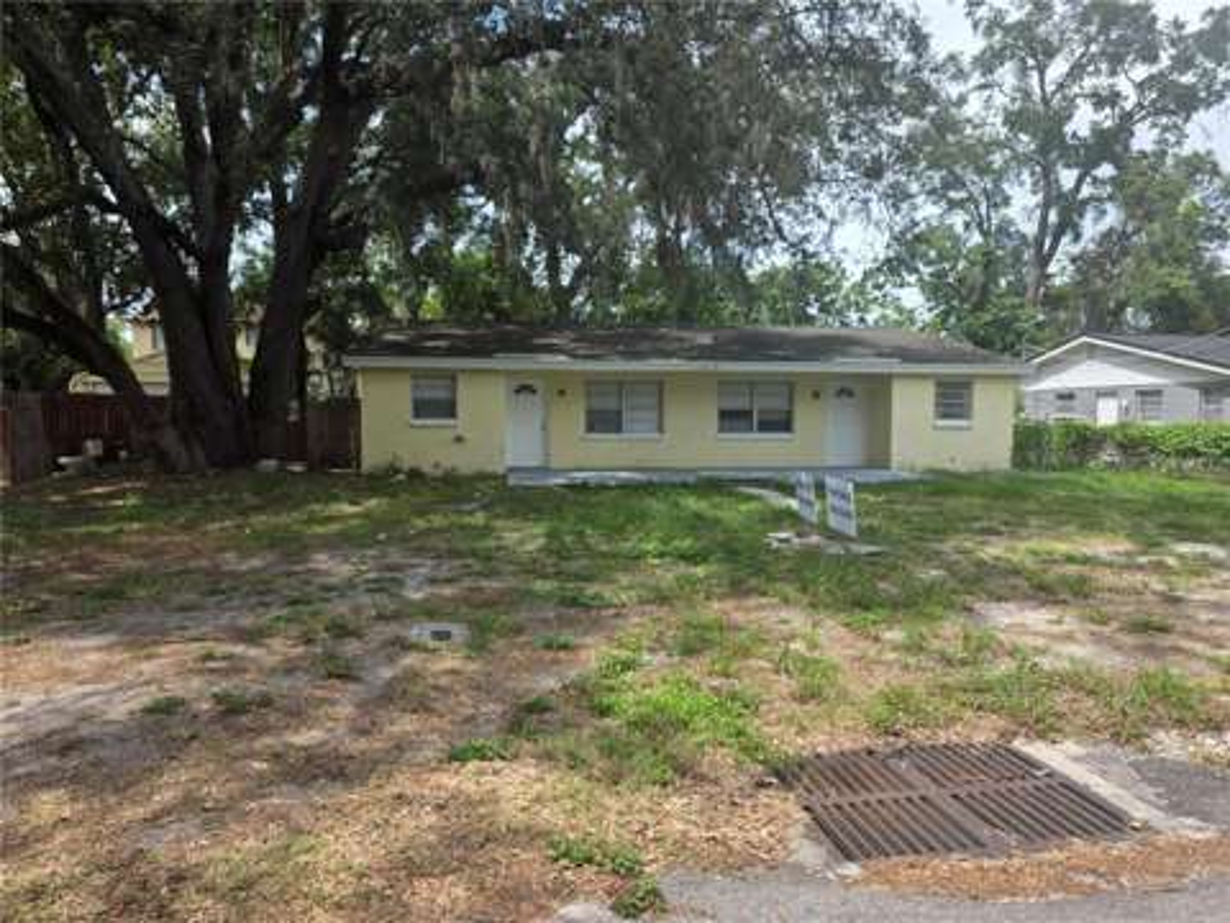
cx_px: 615
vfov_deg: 58.9
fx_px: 817
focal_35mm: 23
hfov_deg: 73.9
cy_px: 462
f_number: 1.7
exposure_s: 1/2346
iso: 80
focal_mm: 6.3
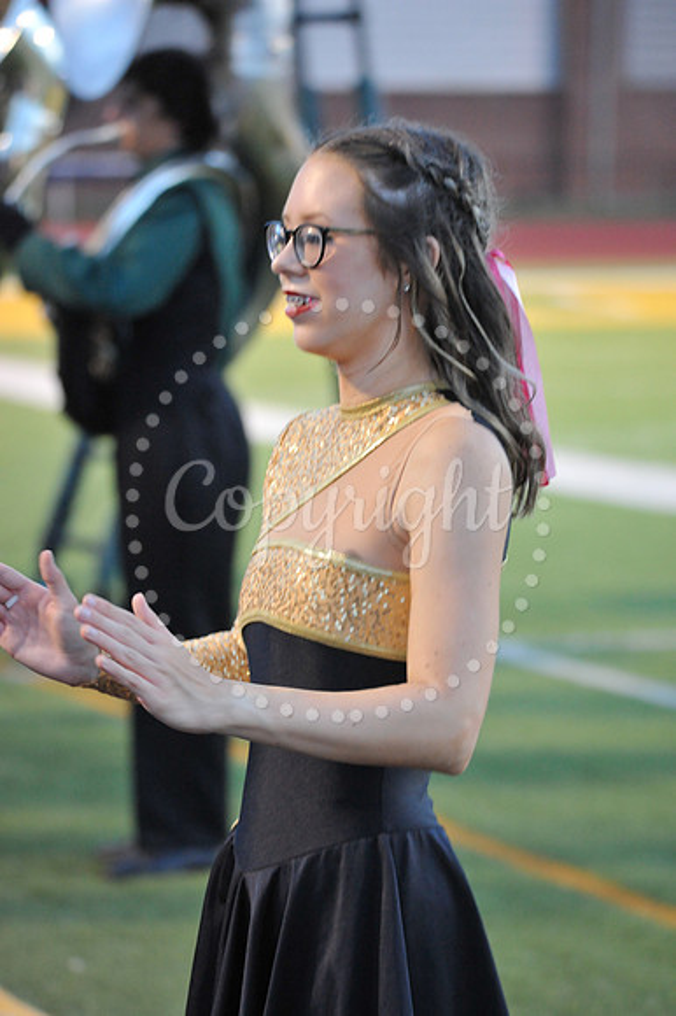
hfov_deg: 9.1
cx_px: 338
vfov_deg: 13.7
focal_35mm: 150
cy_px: 508
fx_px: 4230
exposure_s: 1/200
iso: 4000
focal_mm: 150
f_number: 5.6
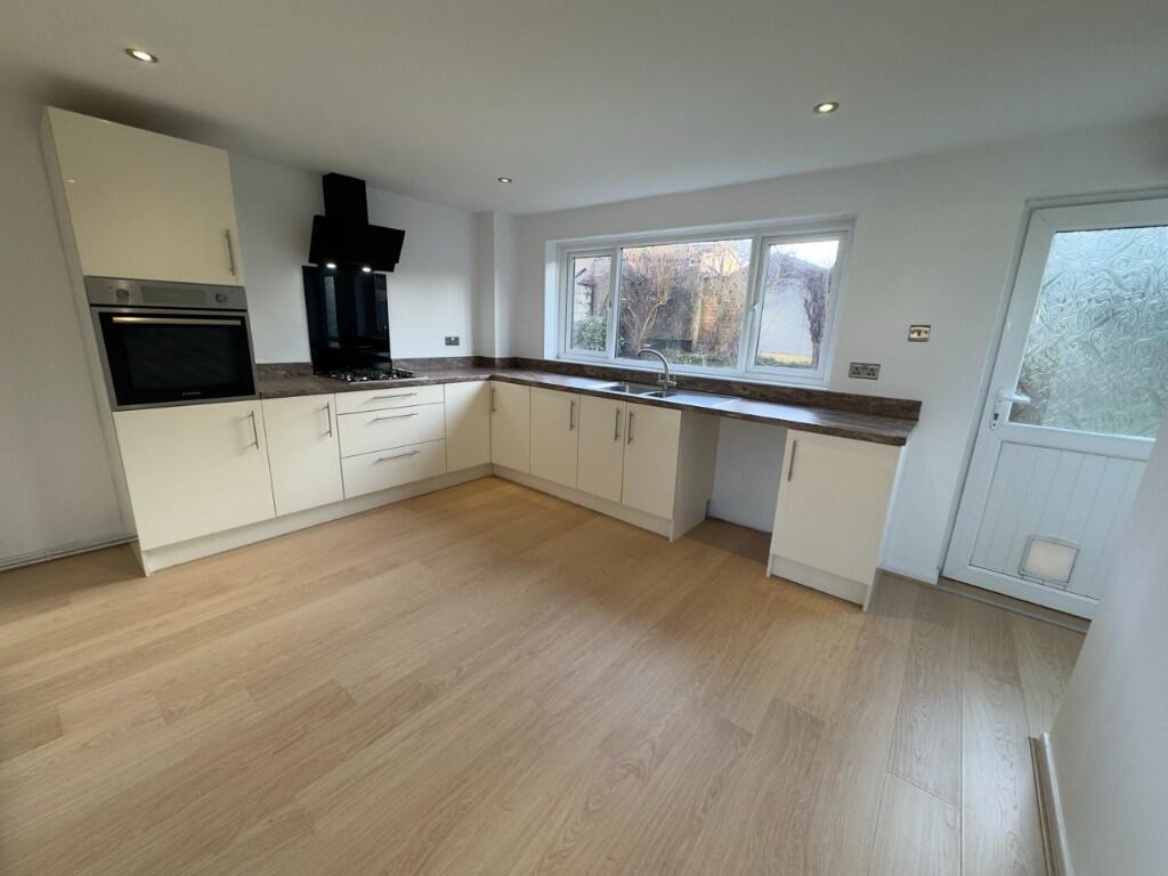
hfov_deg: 102.1
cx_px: 584
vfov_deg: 85.7
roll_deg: -2.2
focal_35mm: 14
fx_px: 472
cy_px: 438
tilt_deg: -14.2
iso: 100
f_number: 2.2
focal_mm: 2.22
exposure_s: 1/100
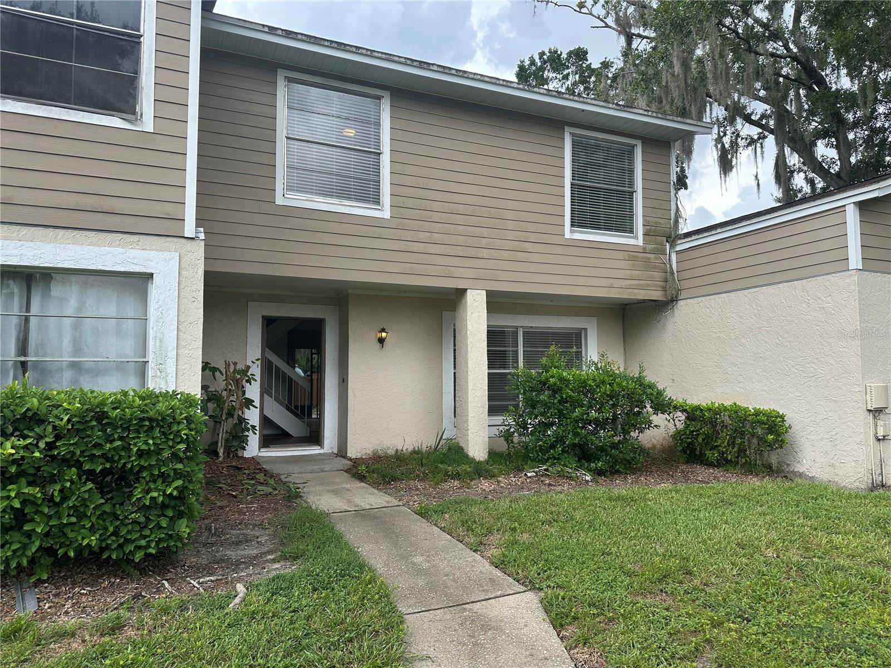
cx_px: 446
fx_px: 618
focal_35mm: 24
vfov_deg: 56.8
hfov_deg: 71.6
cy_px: 334
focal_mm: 6.86
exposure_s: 1/927
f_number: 1.78
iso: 80
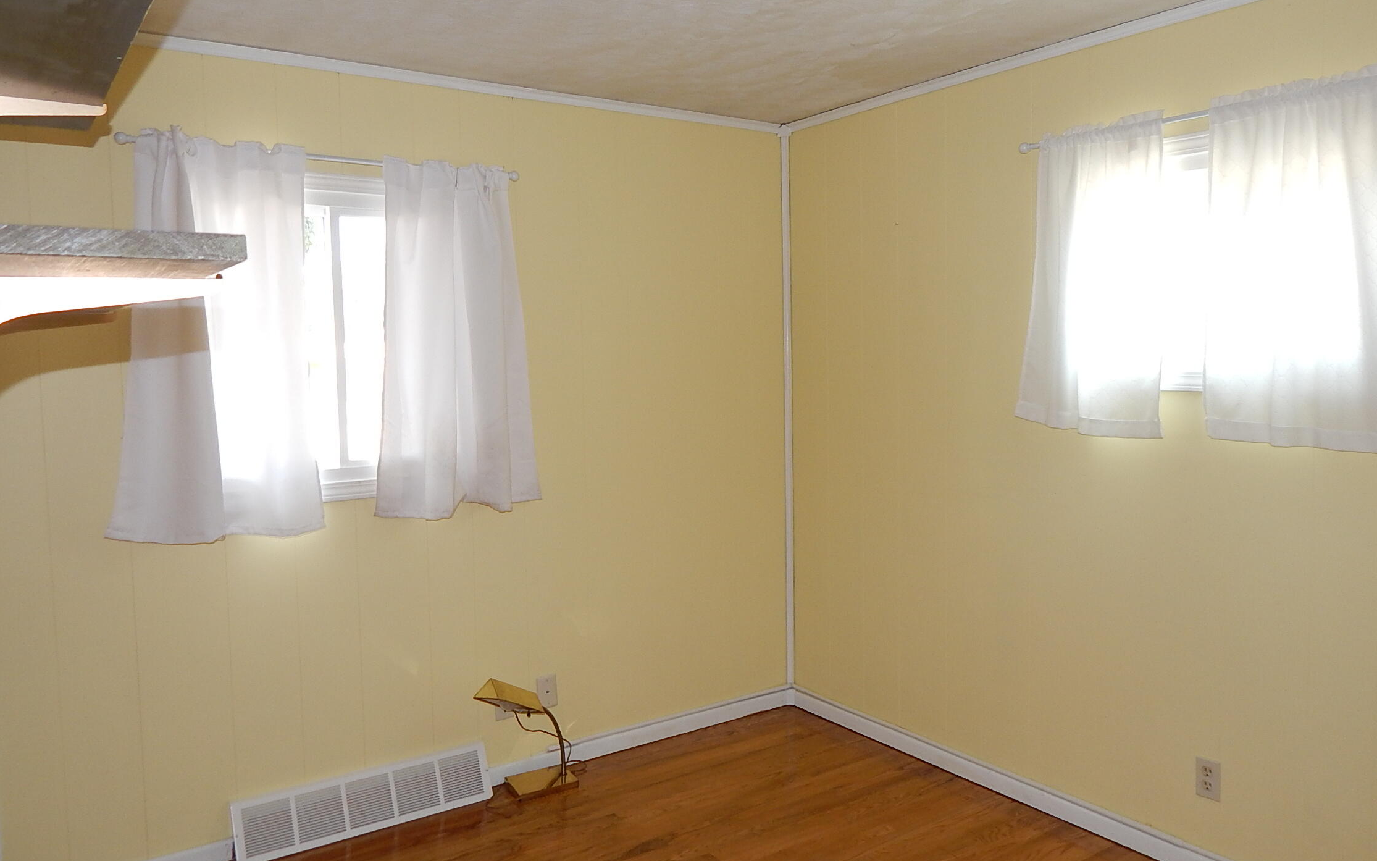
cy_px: 421
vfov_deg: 46.0
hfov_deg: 68.4
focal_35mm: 27
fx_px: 1013
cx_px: 700
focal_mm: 4.5
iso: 140
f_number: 3.1
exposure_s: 1/30
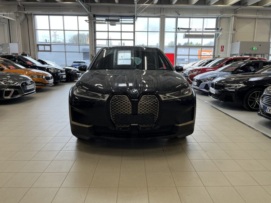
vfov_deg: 53.1
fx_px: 204
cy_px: 102
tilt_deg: -10.1
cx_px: 136
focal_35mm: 26
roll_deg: -0.1
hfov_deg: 67.3
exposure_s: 1/107
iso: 32
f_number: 1.6
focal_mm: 5.1
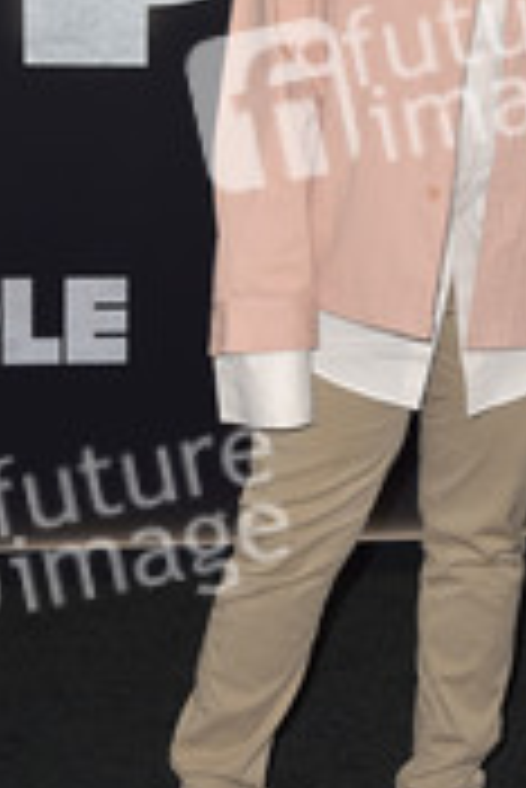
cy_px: 311
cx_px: 551
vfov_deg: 18.6
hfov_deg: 12.3
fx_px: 2406
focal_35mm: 110
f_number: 6.3
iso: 400
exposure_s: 1/250
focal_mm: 48
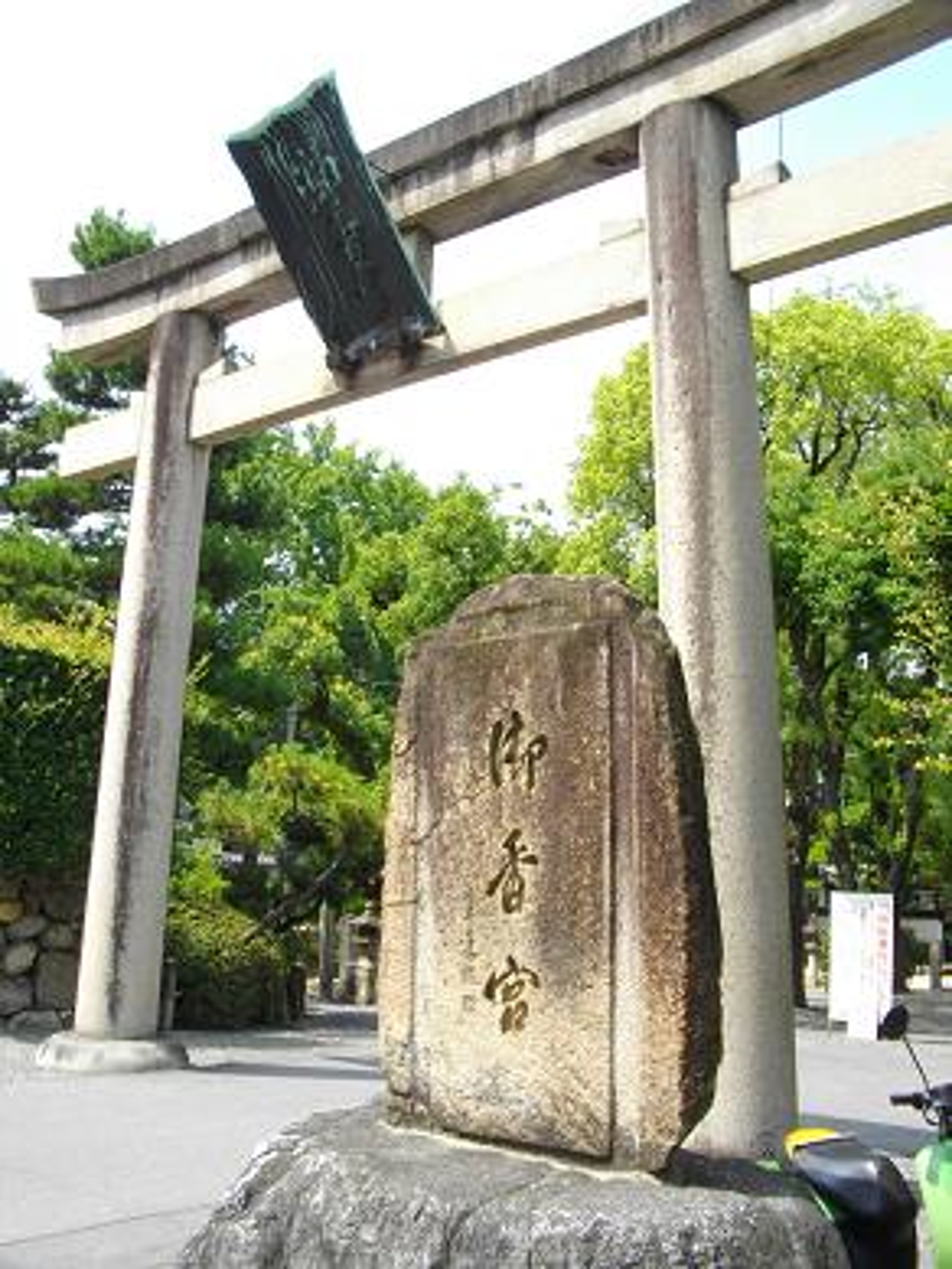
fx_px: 1173
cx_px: 476
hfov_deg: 44.2
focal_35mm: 32
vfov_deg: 56.8
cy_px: 634
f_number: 5.5
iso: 100
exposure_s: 1/160
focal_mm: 5.7
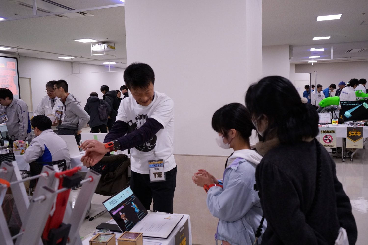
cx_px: 184
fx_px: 327
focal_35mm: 32
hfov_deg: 58.7
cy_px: 122
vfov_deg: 41.1
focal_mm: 32
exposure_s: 1/500
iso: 10000
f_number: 5
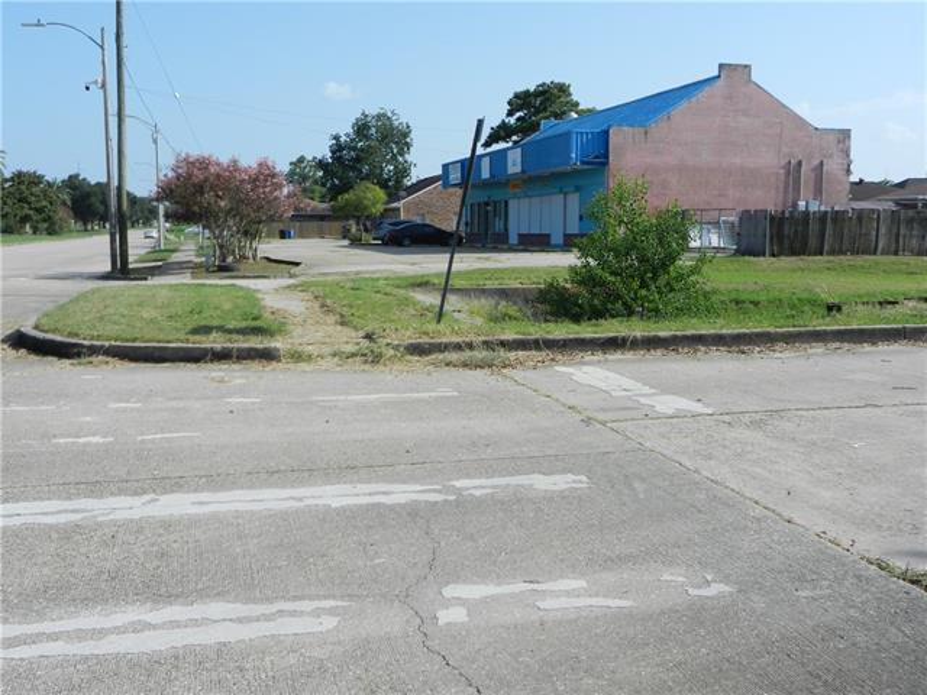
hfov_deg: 49.0
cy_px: 348
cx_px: 464
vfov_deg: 37.7
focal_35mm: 38
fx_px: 1018
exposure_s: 1/1000
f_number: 4
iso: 160
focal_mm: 6.9
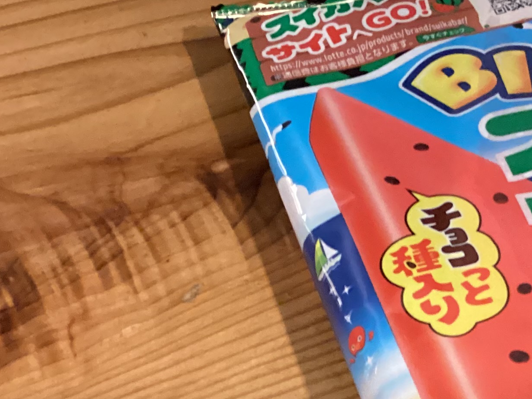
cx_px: 532
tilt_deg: -52.6
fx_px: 1260
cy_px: 465
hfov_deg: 22.9
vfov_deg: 17.3
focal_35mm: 82
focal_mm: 3.3
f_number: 2.4
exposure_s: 1/20
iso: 640
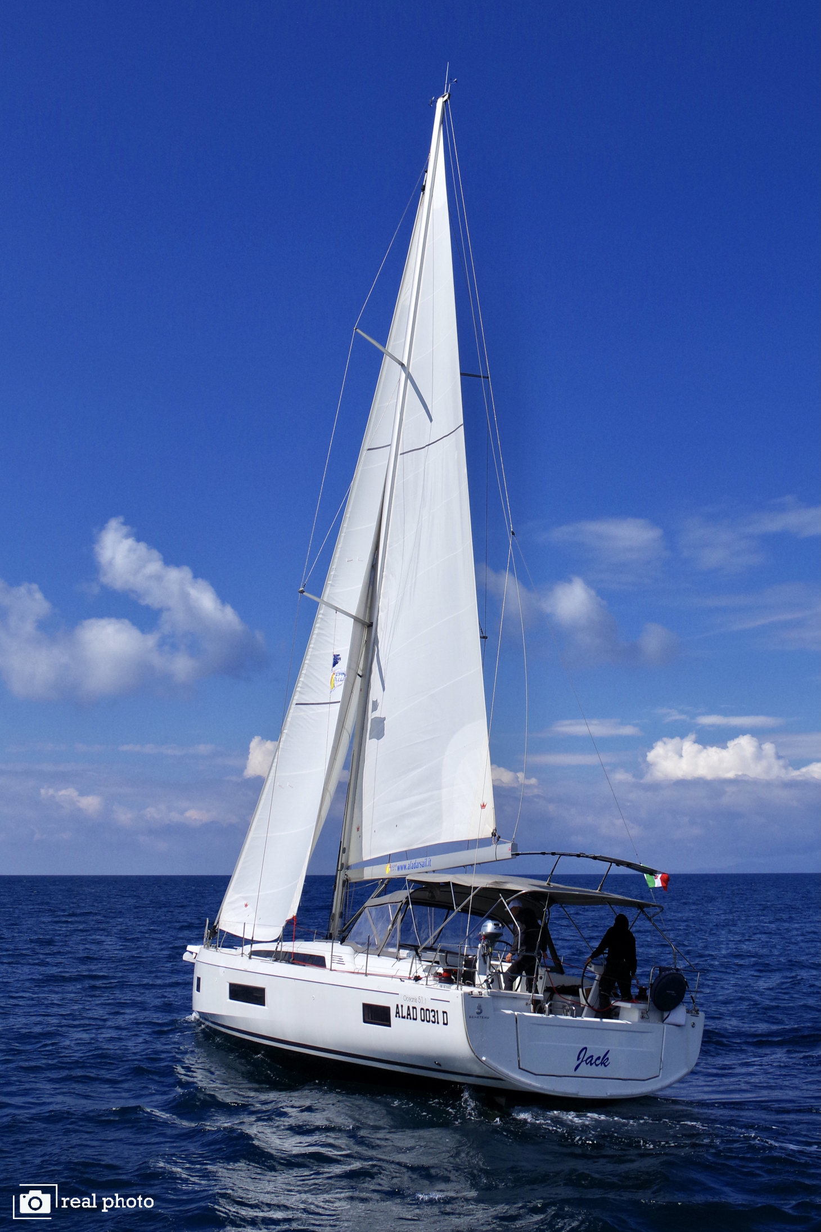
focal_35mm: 34
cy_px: 616
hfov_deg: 38.4
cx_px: 410
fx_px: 1180
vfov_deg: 55.1
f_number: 11
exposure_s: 1/1000
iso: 200
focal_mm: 23
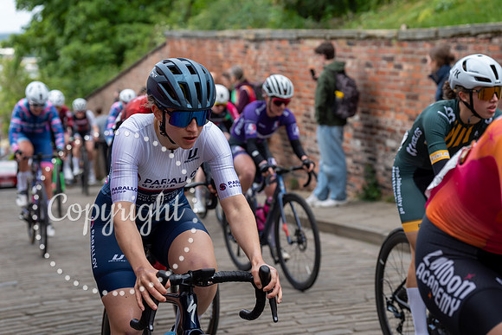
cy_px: 168
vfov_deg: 19.5
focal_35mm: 70
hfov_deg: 28.8
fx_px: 976
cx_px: 251
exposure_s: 1/1000
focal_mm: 70
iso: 500
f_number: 4
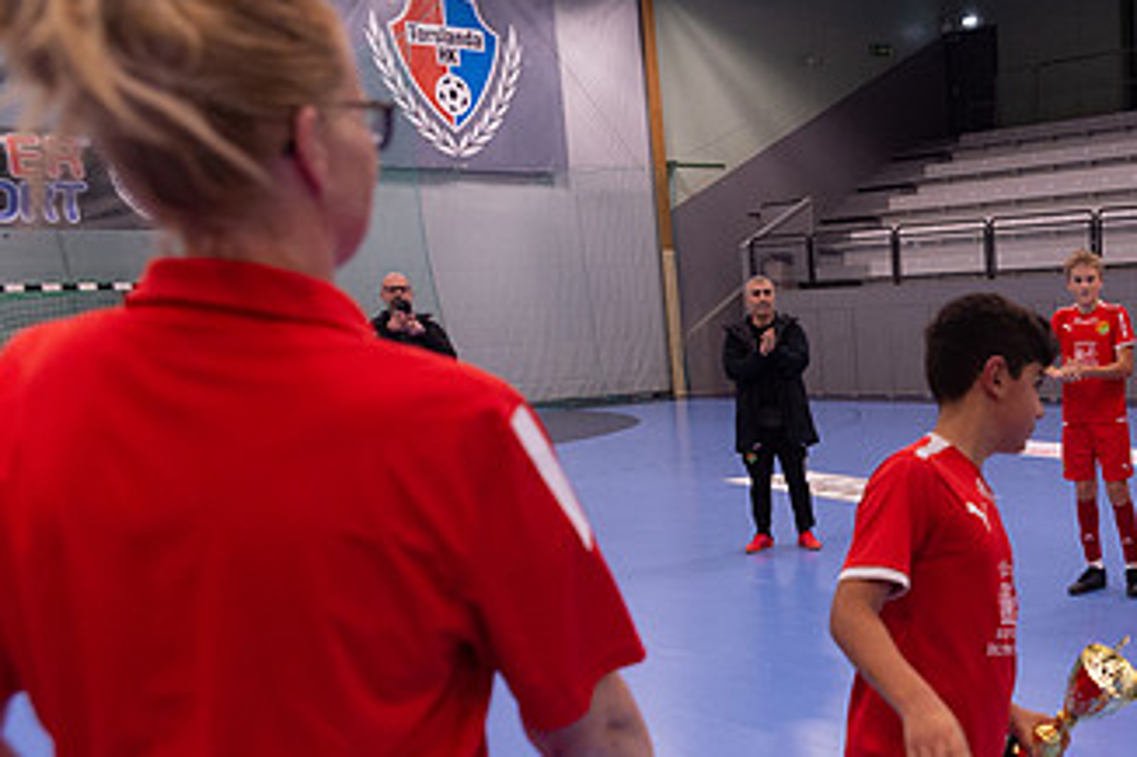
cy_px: 638
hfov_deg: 37.3
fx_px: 1578
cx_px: 1004
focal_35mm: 50
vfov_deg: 26.3
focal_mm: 27
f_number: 3.2
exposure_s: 1/320
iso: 1800
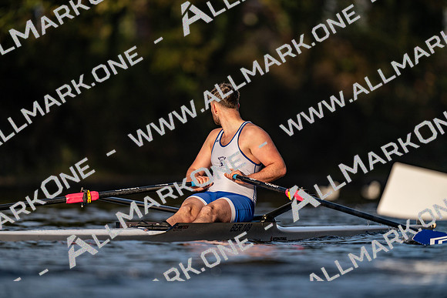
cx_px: 224
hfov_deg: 3.4
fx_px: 7451
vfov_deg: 2.3
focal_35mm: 600
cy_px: 149
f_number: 4
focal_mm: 600
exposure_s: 1/2500
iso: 320
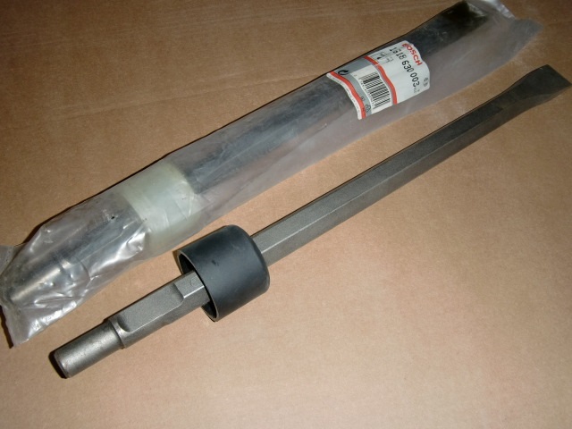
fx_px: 628
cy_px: 214
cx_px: 286
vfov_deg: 37.7
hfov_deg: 49.0
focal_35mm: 38
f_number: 3.9
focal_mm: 6.66
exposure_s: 1/40
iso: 80
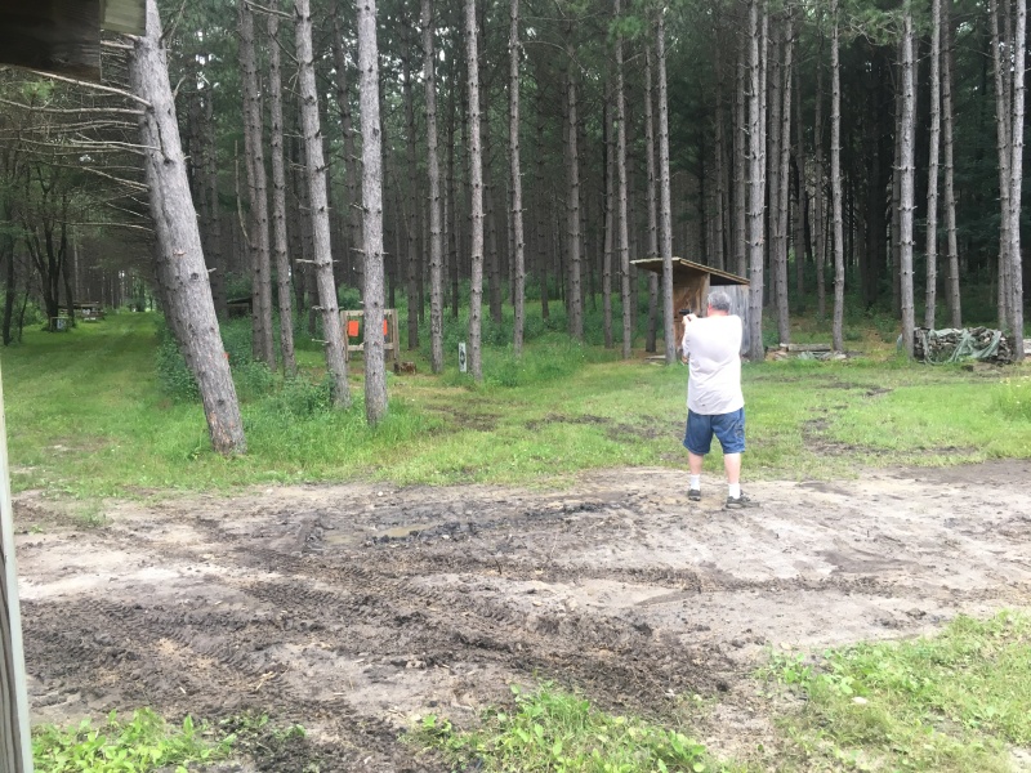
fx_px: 864
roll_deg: +2.6
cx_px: 516
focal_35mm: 29
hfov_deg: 61.7
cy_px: 386
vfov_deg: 48.2
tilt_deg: -5.3
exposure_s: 1/40
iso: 25
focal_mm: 4.15
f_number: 2.2
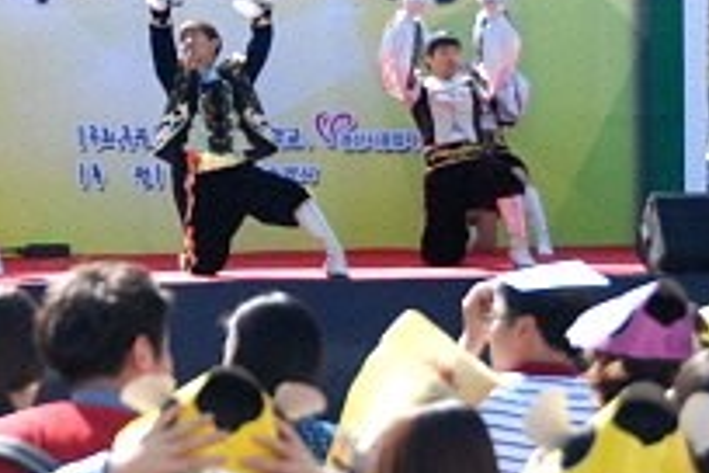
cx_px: 250
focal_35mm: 147
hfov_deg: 13.9
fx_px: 2895
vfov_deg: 9.3
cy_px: 250
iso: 800
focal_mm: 40
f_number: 4.5
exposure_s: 1/2500
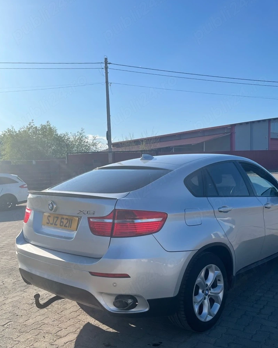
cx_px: 163
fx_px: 350
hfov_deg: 43.2
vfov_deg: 52.5
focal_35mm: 34
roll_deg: +0.6
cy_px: 208
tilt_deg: -4.8
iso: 50
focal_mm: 5.1
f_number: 1.6
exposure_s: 1/3876
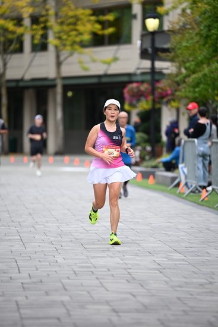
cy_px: 164
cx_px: 109
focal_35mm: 200
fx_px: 1815
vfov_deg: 10.3
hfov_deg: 6.9
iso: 640
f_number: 2.8
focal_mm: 200
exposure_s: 1/2000
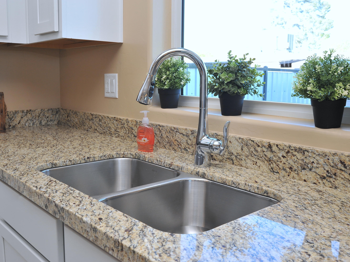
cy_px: 131
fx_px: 384
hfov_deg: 49.0
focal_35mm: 38
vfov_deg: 37.7
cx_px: 174
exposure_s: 1/50
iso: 640
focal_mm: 35
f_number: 9
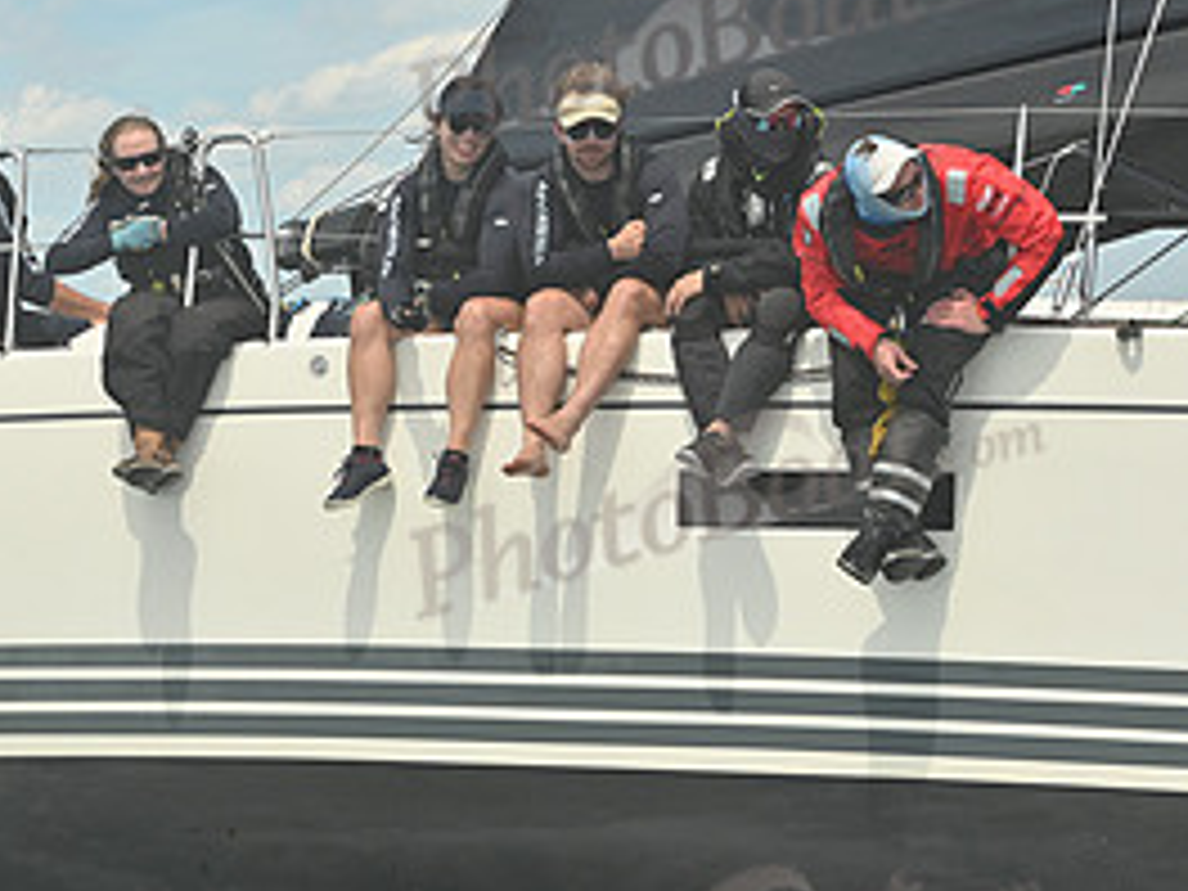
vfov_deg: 8.2
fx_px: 6246
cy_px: 331
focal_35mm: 182
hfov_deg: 10.8
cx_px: 180
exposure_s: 1/1250
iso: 320
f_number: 9
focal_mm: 86
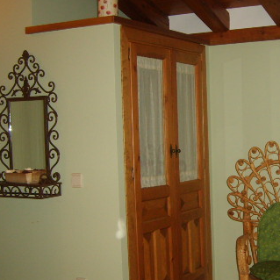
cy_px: 159
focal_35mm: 62
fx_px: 567
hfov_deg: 26.7
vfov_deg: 27.7
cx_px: 255
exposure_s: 1/45
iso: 133
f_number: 2.8
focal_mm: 5.8
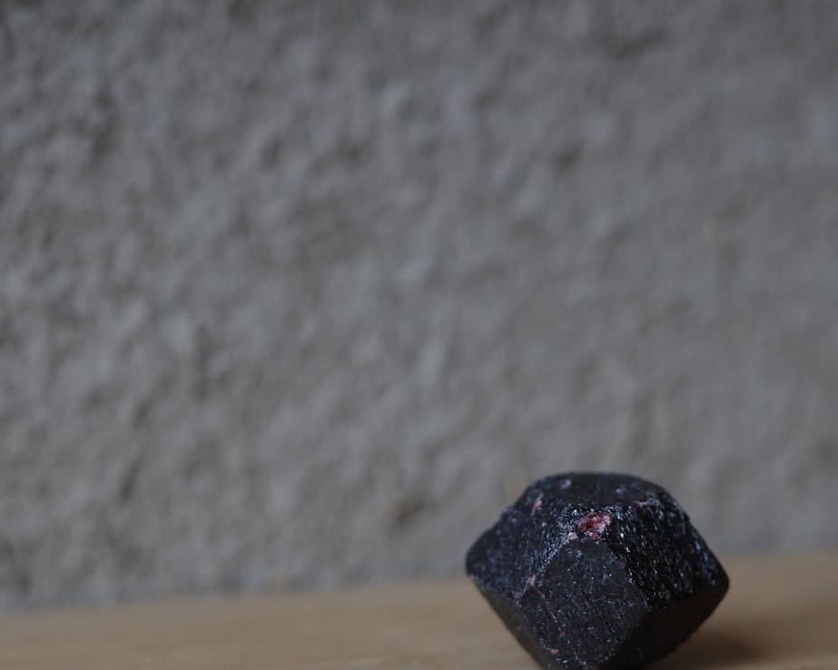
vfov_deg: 24.9
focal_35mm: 61
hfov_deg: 30.8
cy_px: 407
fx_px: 1513
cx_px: 535
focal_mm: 26
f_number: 2.8
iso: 200
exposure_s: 1/125
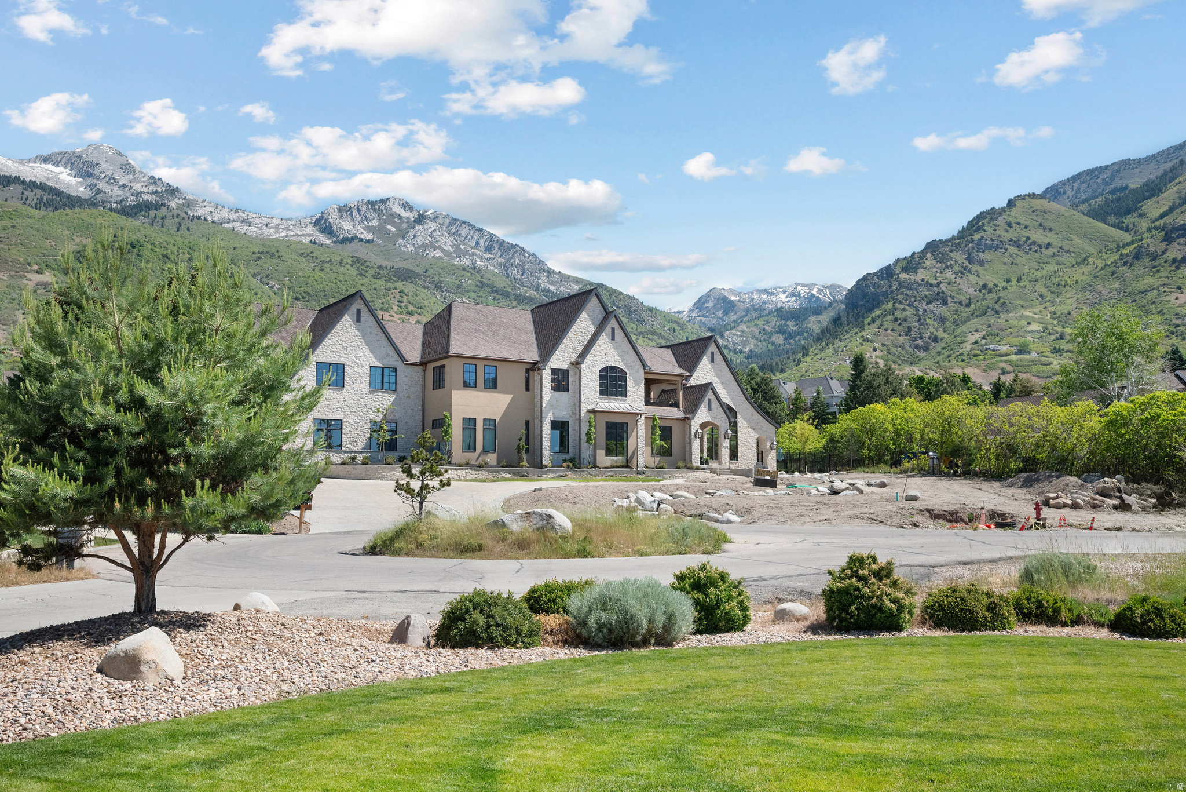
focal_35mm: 30
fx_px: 989
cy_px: 396
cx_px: 593
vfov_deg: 43.6
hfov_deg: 61.9
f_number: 8
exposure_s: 1/800
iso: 800
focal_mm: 30
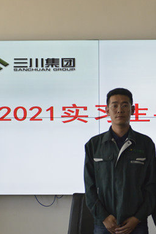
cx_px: 169
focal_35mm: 110
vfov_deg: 18.6
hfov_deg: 12.3
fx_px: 714
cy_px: 130
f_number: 2.8
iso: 3200
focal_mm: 60
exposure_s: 1/2000
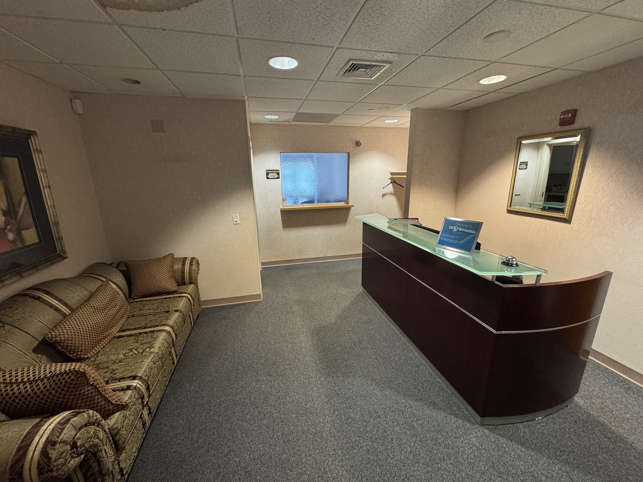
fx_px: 260
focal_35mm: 14
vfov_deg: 85.7
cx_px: 322
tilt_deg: -15.2
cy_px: 241
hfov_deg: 102.1
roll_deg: +1.2
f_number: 2.2
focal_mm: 2.22
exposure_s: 1/60
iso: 400
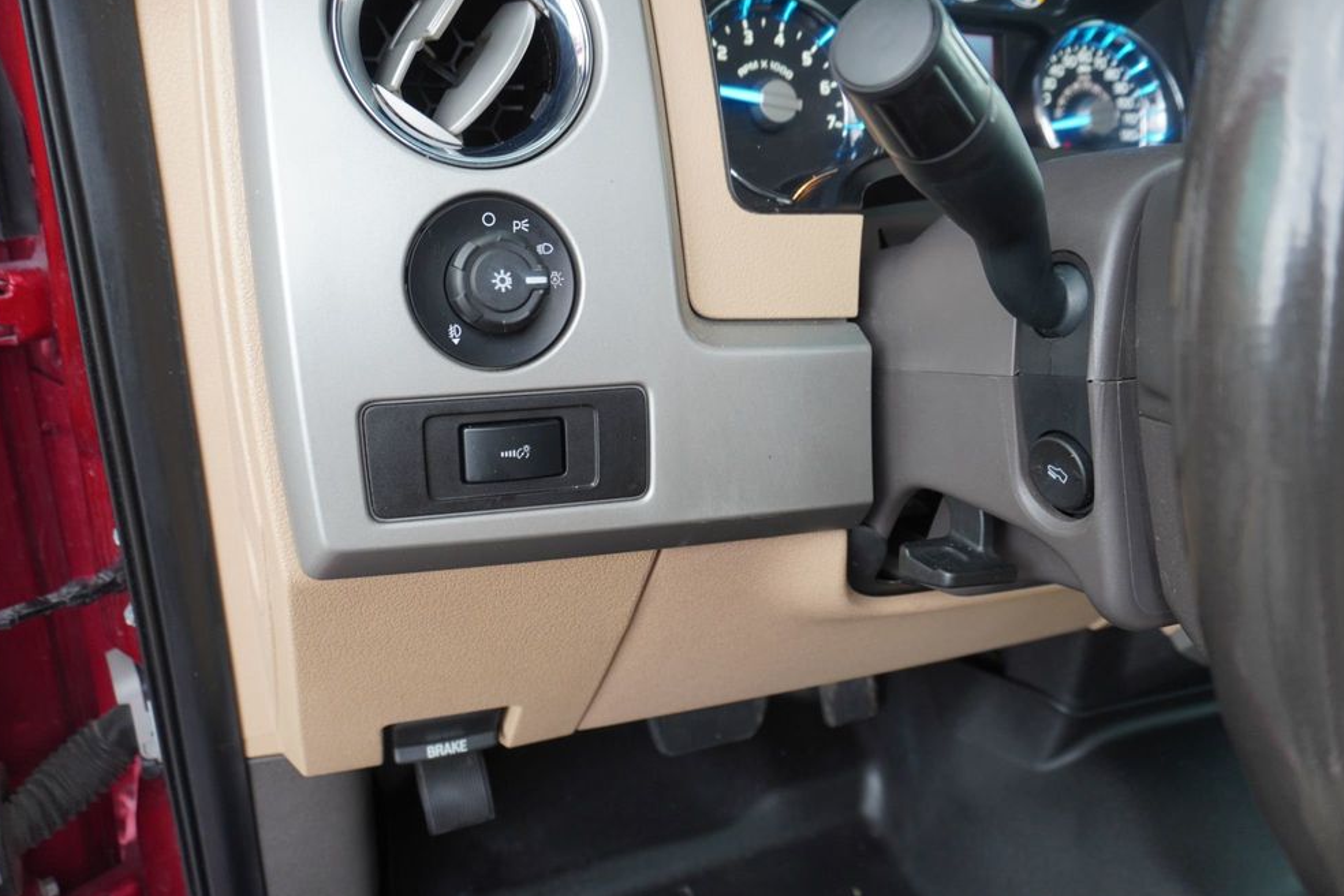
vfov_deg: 51.3
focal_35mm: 25
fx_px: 933
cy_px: 438
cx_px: 658
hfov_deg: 71.5
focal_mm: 16
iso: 400
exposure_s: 1/60
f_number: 4
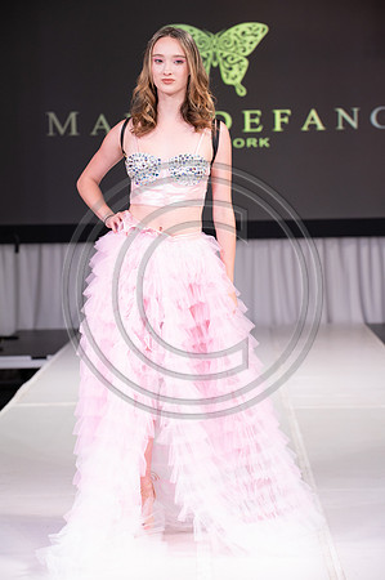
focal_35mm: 112
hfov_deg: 12.2
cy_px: 290
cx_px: 192
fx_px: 1801
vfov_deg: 18.3
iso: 2000
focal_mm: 112
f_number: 5.6
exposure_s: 1/400
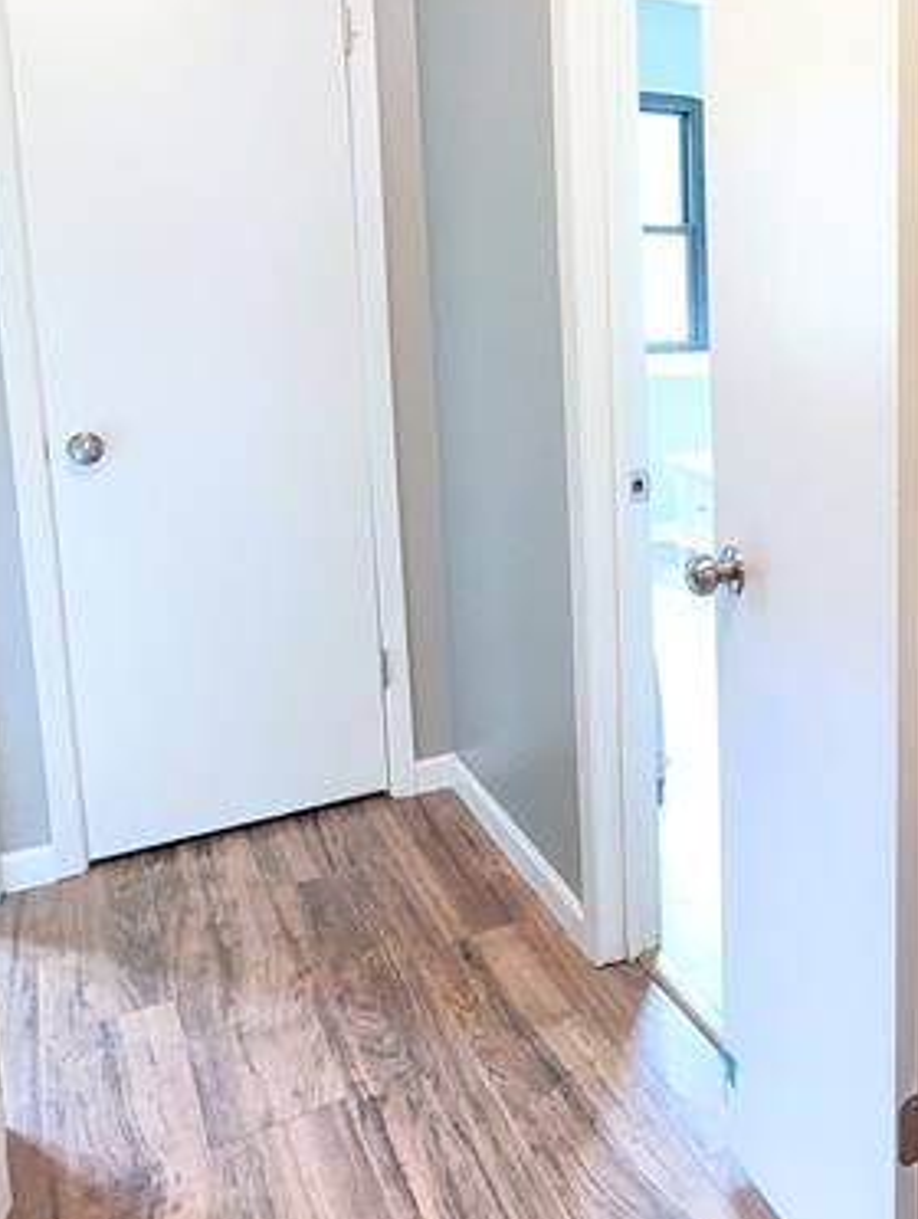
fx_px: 1164
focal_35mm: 33
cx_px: 931
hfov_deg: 38.0
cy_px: 433
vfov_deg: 54.4
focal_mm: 2.35
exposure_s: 1/40.1
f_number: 2.2
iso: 987
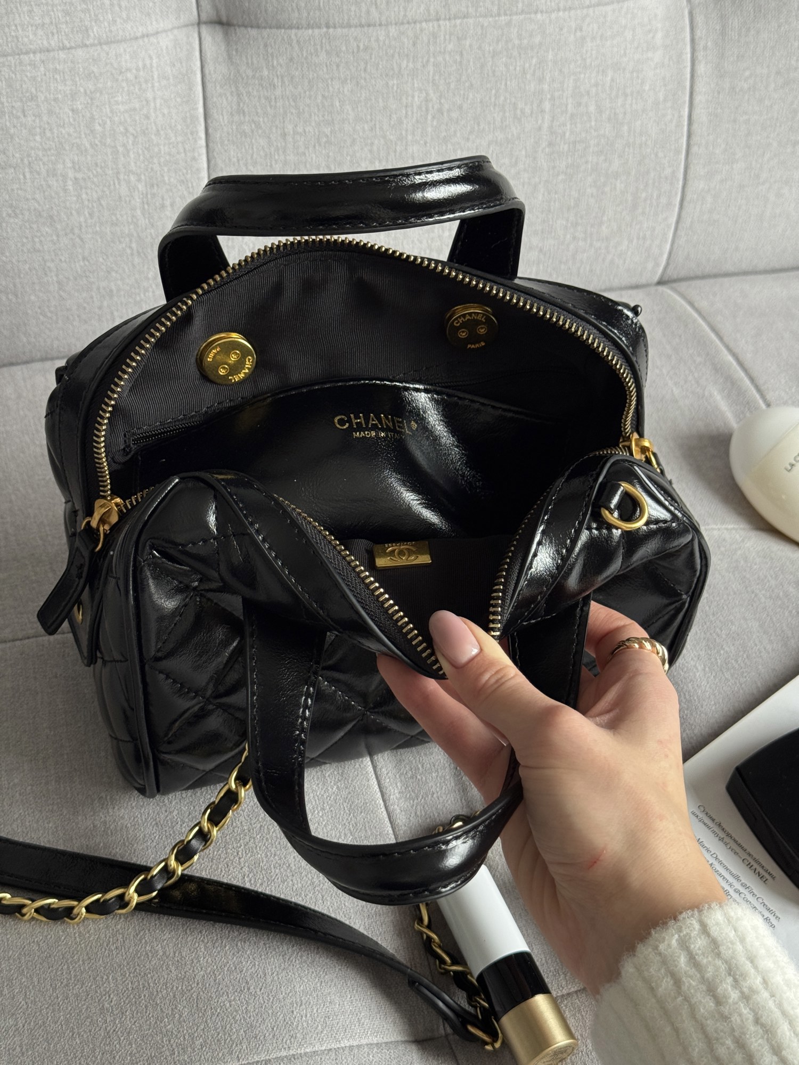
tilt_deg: -50.6
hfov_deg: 30.3
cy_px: 532
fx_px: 1477
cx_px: 400
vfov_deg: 39.7
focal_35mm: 48
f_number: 1.78
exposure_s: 1/63
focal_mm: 6.76
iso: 100
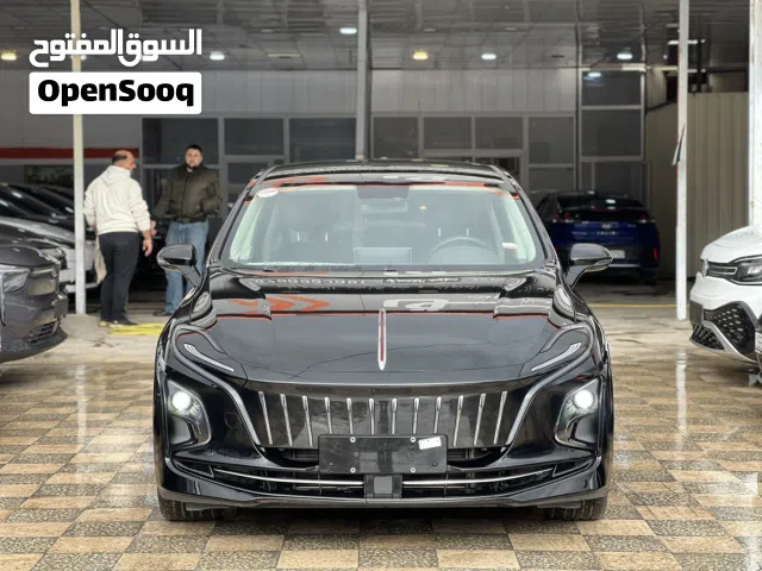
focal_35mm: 77
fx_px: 1695
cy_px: 286
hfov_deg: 25.3
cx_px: 381
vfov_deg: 19.1
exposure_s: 1/121
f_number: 2.8
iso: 50
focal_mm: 9
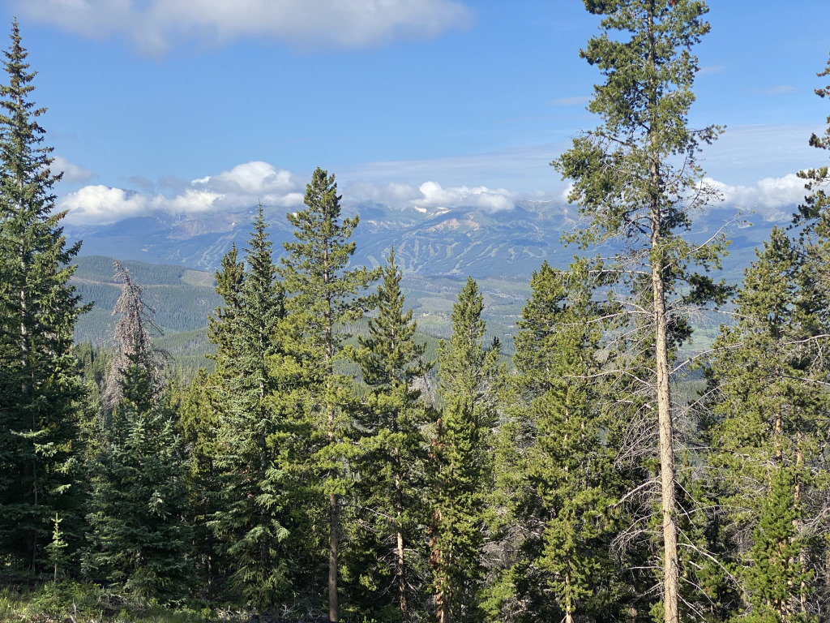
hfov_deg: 36.8
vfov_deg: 28.0
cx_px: 415
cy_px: 312
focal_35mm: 52
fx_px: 1247
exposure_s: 1/1410
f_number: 2
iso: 20
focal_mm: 6
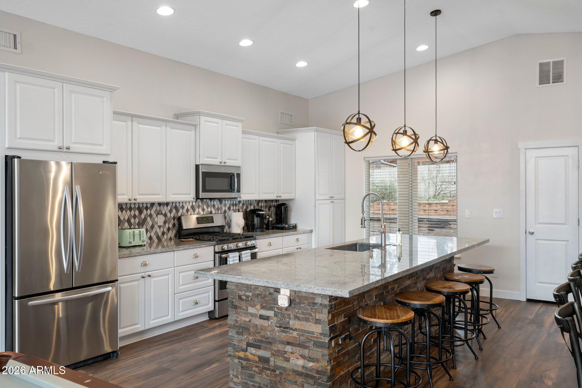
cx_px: 291
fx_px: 469
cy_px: 194
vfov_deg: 45.0
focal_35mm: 29
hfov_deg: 63.7
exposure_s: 1/1.25
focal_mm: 29
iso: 400
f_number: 8
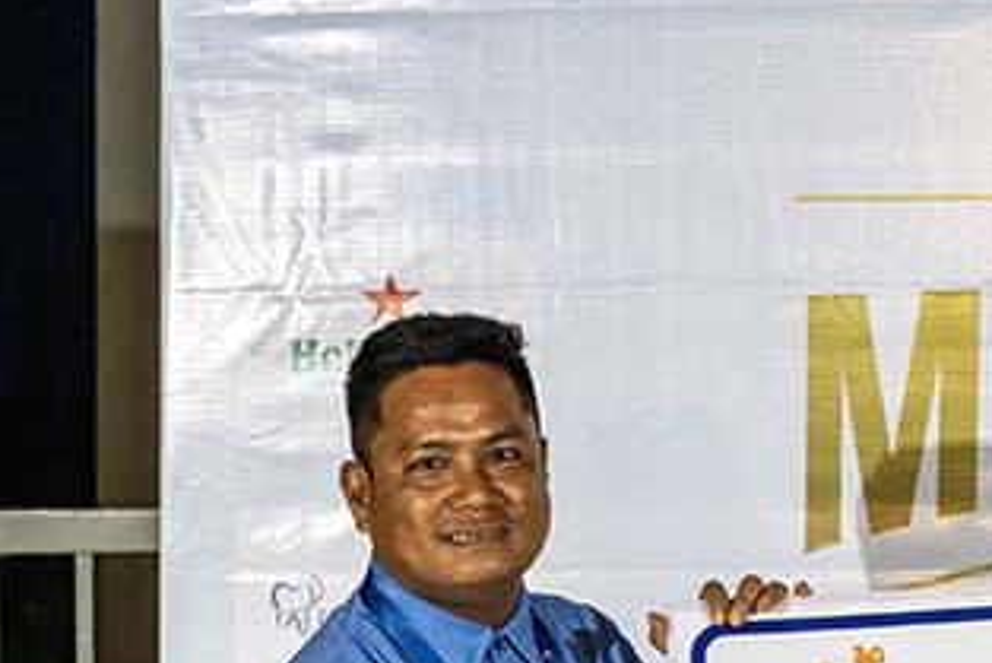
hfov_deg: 13.6
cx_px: 1163
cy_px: 904
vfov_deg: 9.2
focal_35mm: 147
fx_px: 4052
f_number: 5
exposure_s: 1/200
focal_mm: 48
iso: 2000
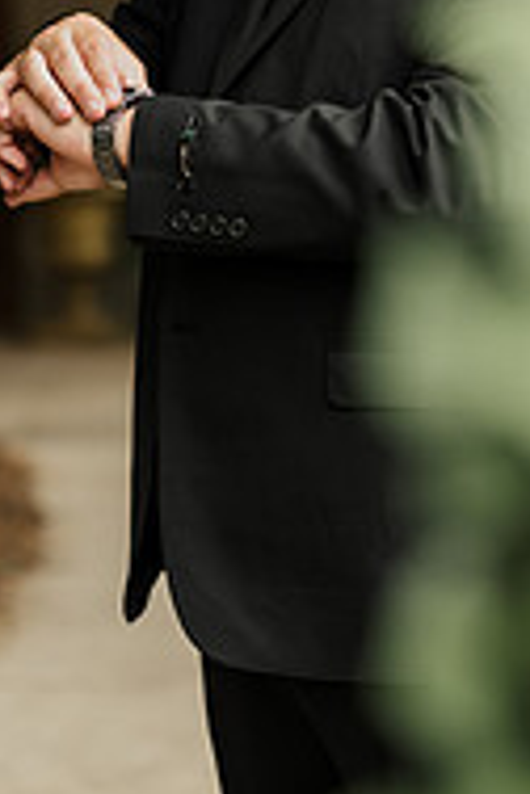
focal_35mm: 119
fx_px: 2628
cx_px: 185
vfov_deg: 17.2
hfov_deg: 11.5
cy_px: 328
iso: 100
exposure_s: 1/200
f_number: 1.8
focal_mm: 50
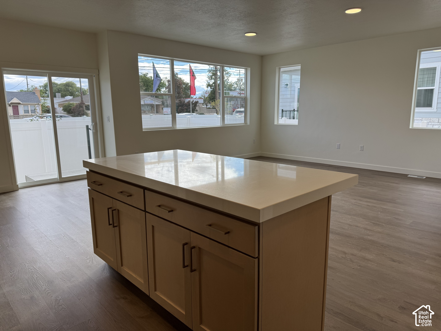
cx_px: 220
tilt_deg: -10.7
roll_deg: +0.5
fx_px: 306
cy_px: 166
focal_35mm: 24
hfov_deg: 71.6
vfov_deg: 56.8
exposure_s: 1/544
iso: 80
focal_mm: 6.76
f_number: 1.78
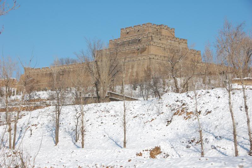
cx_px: 126
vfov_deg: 16.2
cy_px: 84
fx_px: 588
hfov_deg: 24.2
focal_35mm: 84
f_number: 8
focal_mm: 56
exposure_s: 1/1000
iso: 200
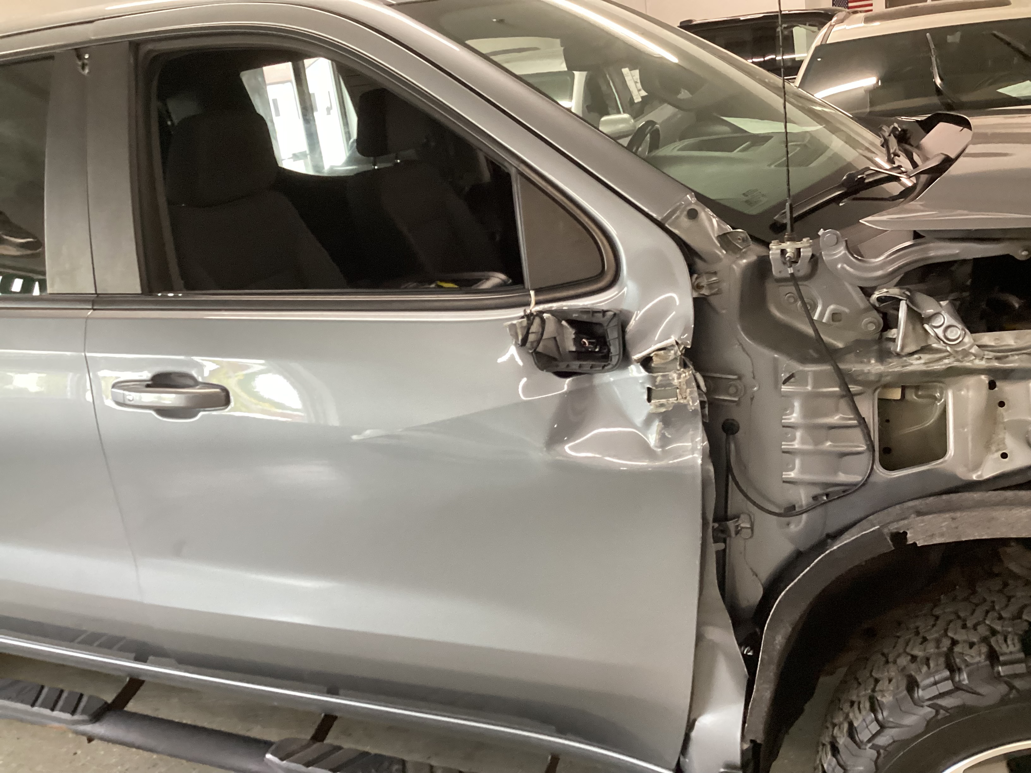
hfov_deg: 58.4
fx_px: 923
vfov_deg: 45.4
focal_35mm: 31
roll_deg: +4.8
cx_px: 516
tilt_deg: -17.1
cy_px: 386
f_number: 2.4
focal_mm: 3.3
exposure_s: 1/60
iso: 250
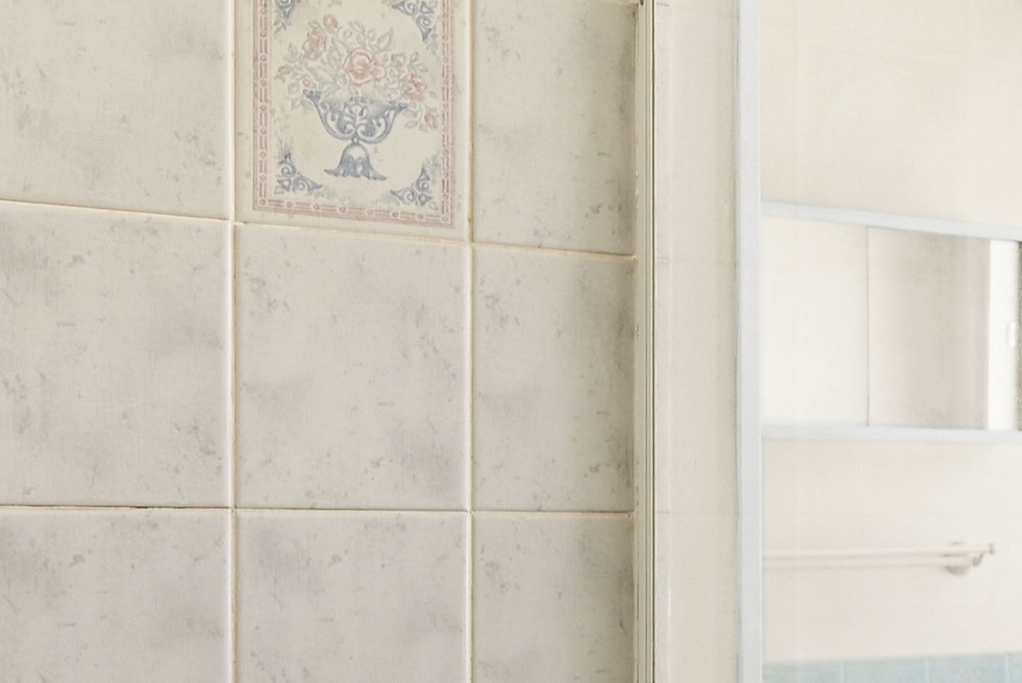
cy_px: 585
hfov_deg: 25.3
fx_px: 1818
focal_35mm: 64
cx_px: 1453
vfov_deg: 20.9
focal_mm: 14
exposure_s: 1/10
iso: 100
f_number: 7.1
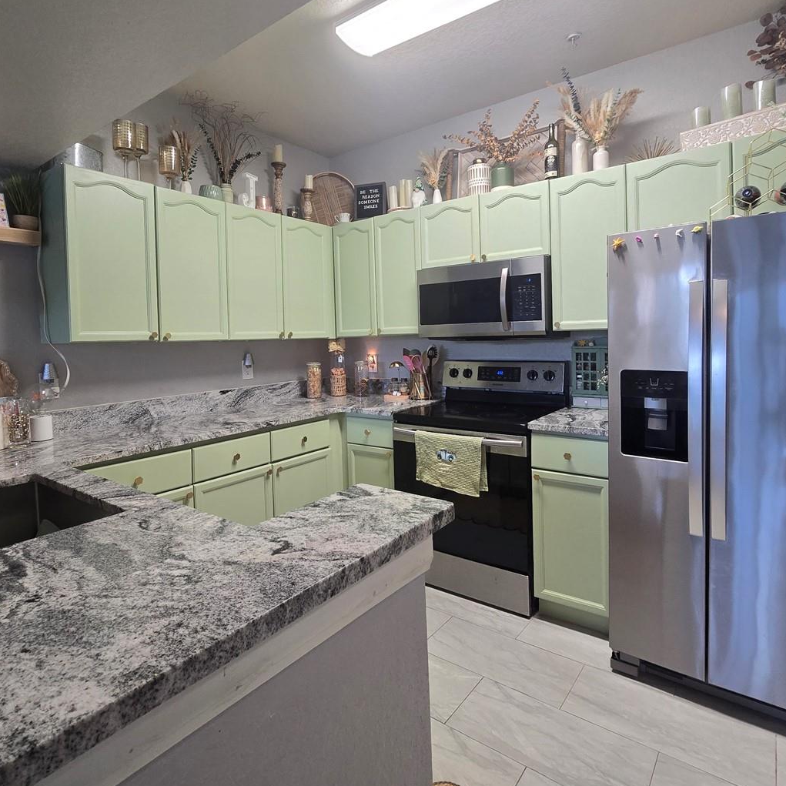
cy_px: 346
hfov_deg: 80.7
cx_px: 379
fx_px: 462
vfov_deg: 80.4
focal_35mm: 18
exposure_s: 1/60
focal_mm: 2.2
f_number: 2.2
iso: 125
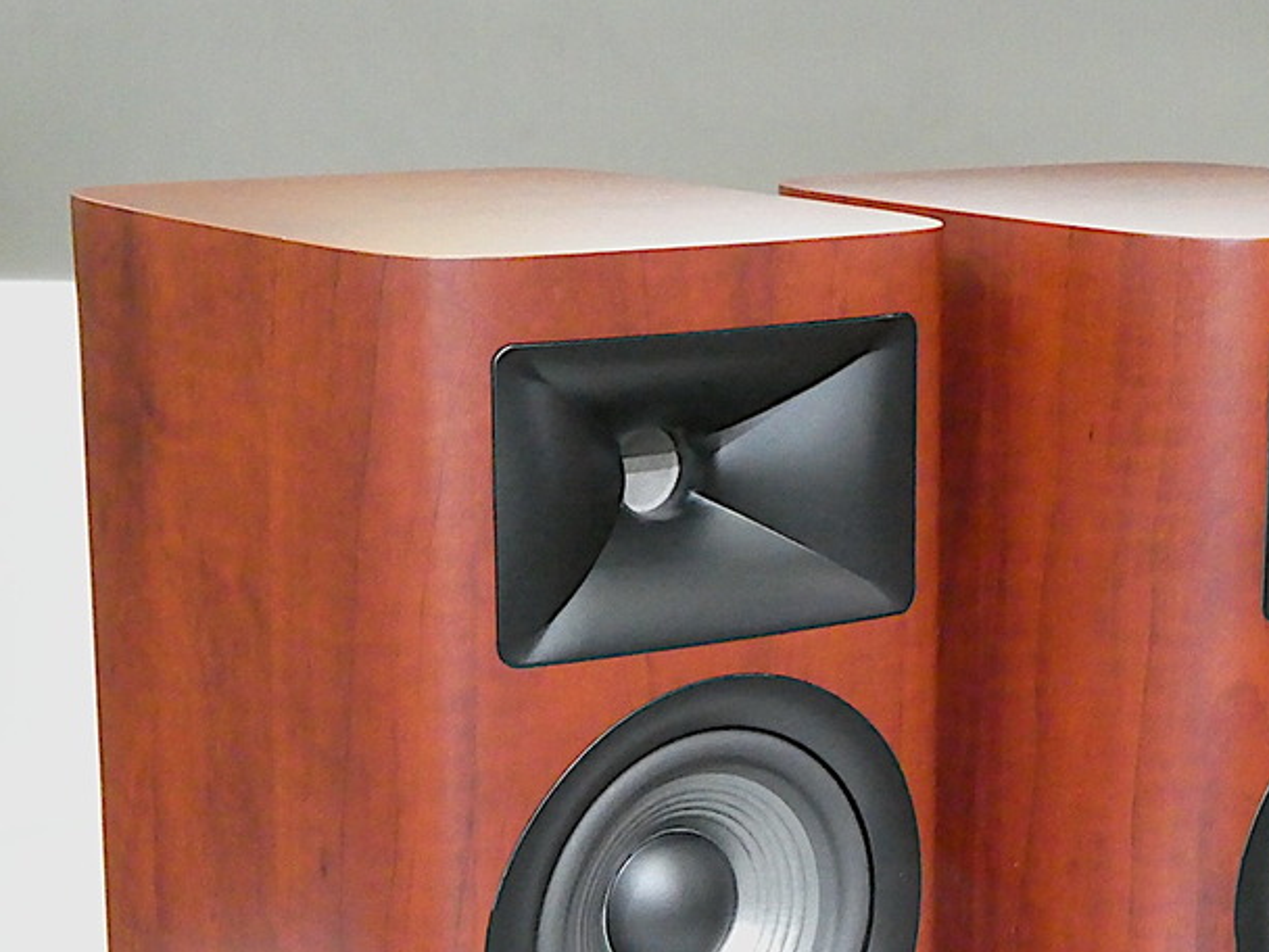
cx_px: 866
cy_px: 735
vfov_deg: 16.3
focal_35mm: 90
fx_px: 3299
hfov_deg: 21.7
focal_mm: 10.3
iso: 1600
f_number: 7.1
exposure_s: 1/5
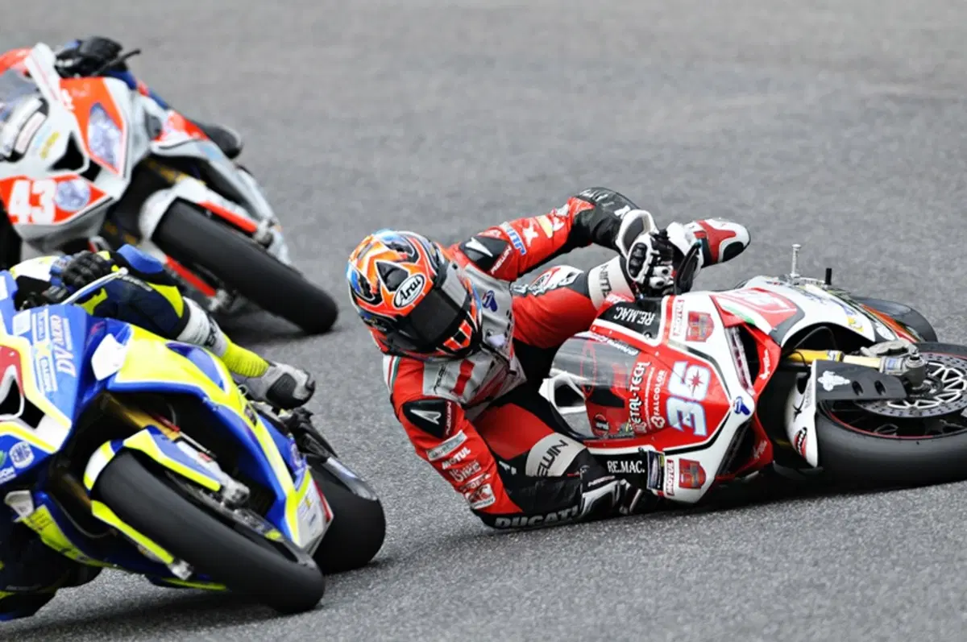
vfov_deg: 1.5
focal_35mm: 900
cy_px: 321
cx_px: 484
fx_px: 24145
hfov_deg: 2.3
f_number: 6.3
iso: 400
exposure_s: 1/1000
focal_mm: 600
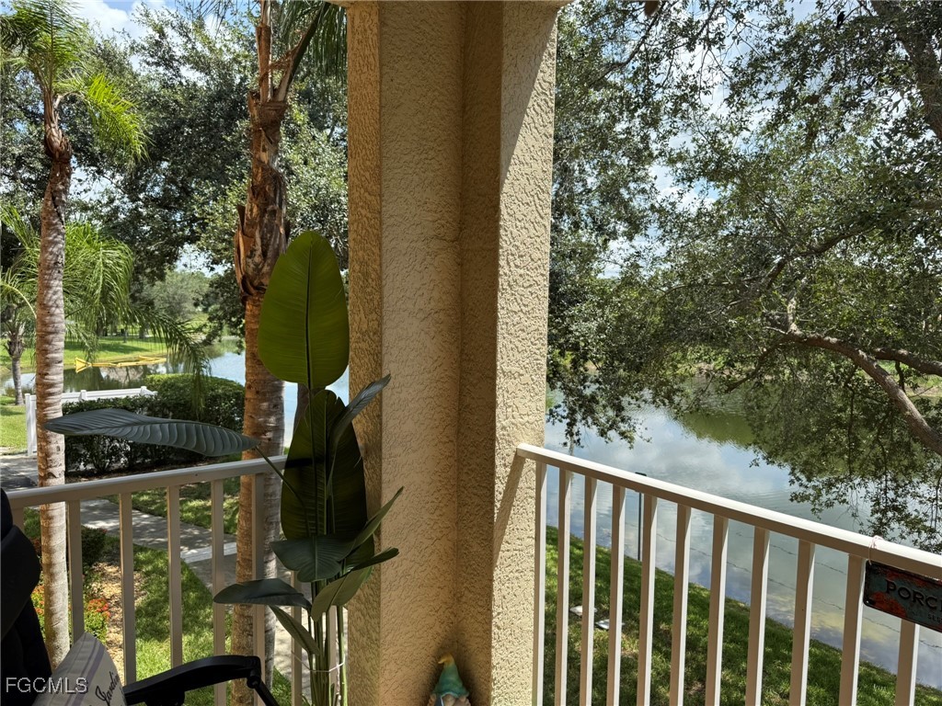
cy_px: 353
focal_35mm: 24
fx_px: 653
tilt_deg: -4.4
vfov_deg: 56.8
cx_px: 471
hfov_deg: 71.6
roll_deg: -1.0
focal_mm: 6.76
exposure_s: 1/2053
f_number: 1.78
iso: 80
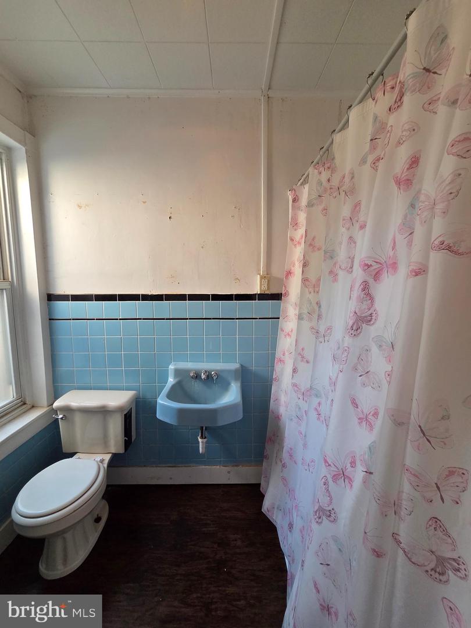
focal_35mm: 13
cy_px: 314
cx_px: 236
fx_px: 236
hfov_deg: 89.9
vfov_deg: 106.2
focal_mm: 2.2
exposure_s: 1/120
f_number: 2.2
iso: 200
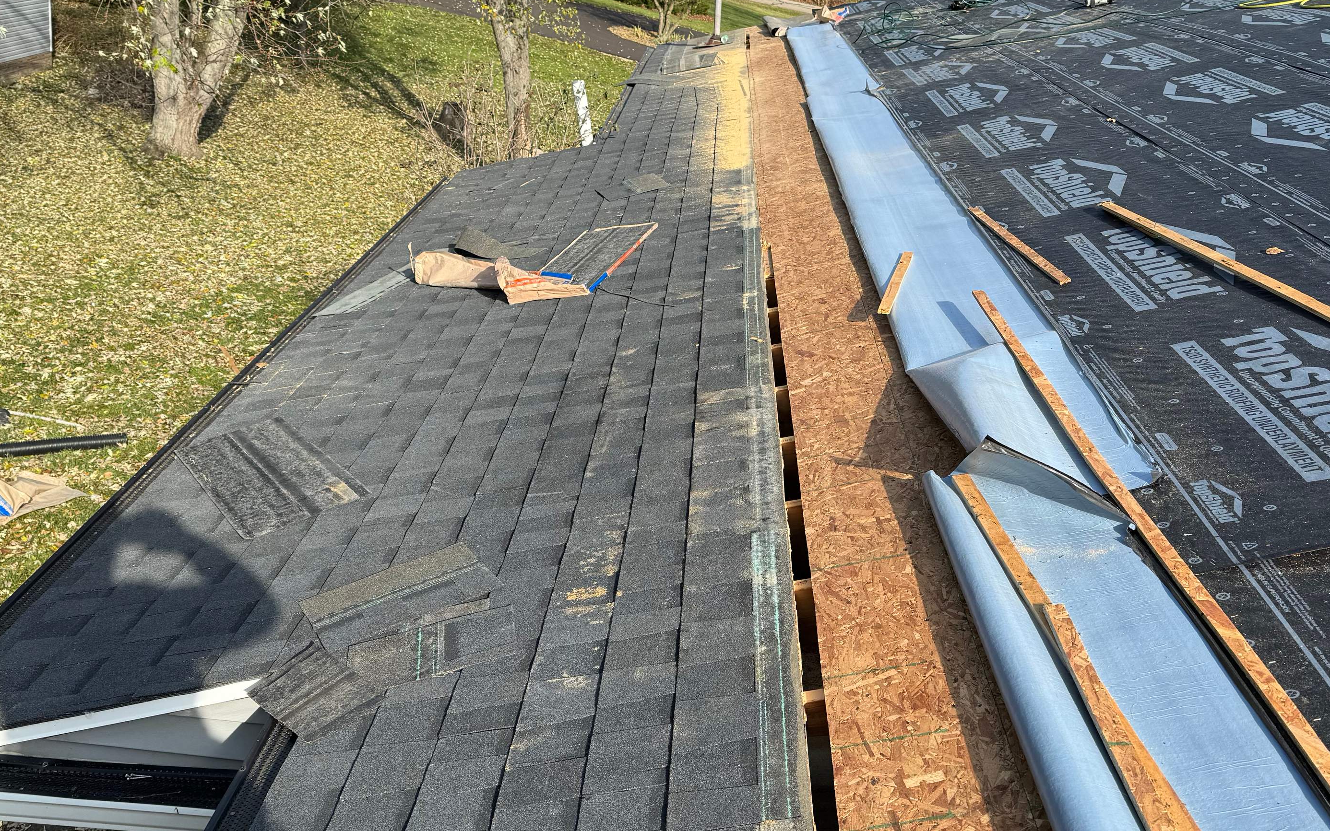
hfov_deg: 52.6
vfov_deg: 34.4
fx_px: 1341
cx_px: 759
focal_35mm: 37
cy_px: 451
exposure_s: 1/2331
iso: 80
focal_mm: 6.86
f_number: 1.78
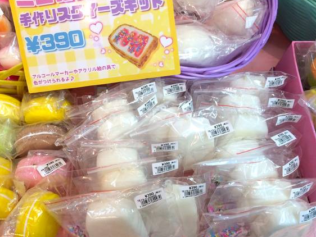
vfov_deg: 42.9
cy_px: 110
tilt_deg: -64.7
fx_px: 301
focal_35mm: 33
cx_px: 157
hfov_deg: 55.3
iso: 50
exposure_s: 1/33
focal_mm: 4.15
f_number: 2.2
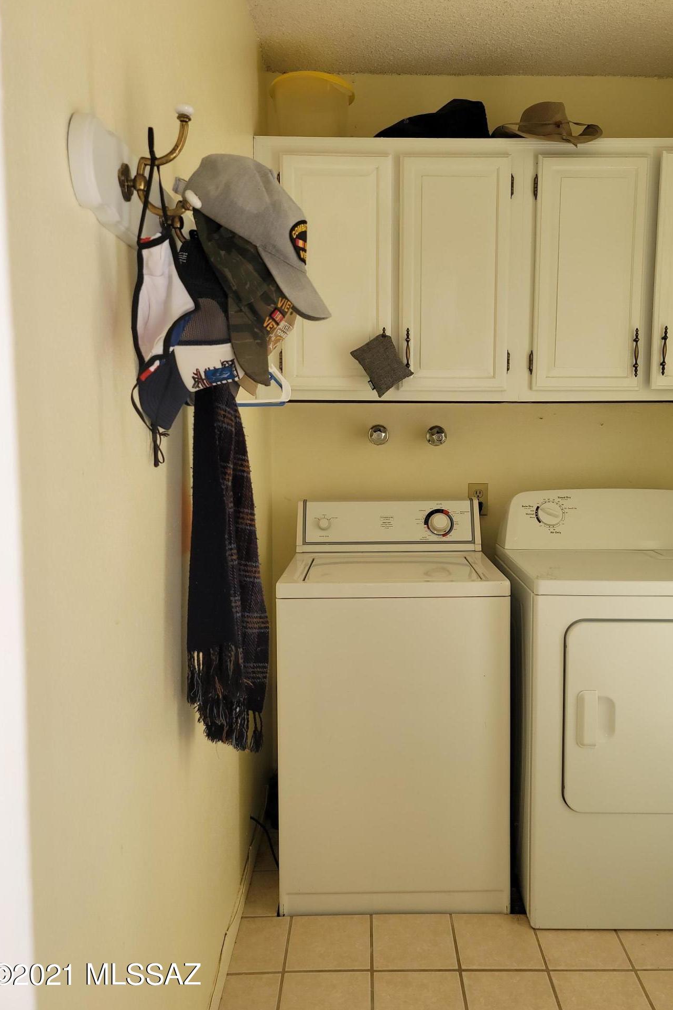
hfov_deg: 47.8
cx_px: 382
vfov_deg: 67.4
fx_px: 757
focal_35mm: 27
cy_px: 497
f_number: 1.8
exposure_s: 1/120
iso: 32
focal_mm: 7
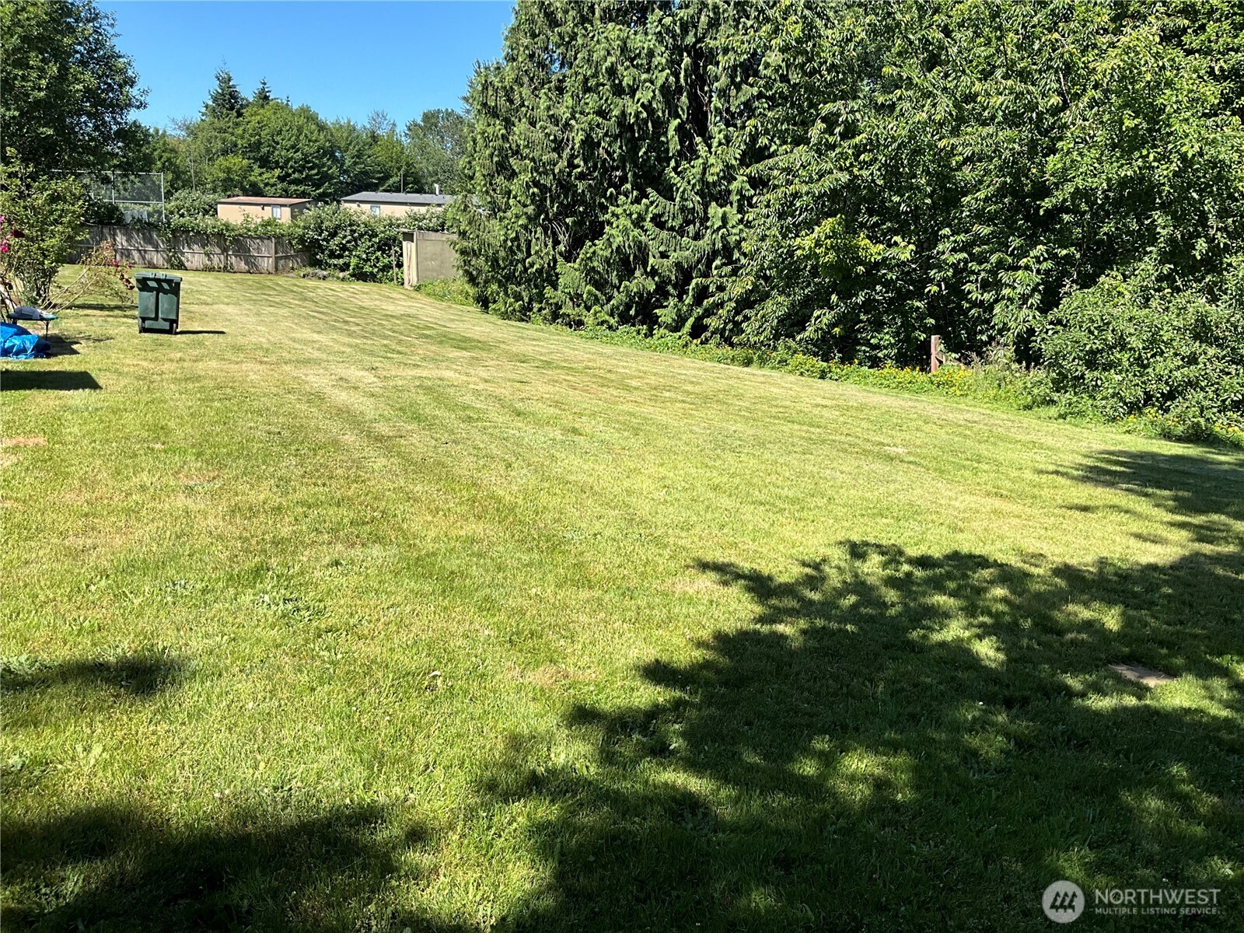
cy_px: 466
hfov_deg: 61.7
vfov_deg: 48.2
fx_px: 1042
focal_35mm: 29
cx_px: 622
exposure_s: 1/1035
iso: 25
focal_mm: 3
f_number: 1.8
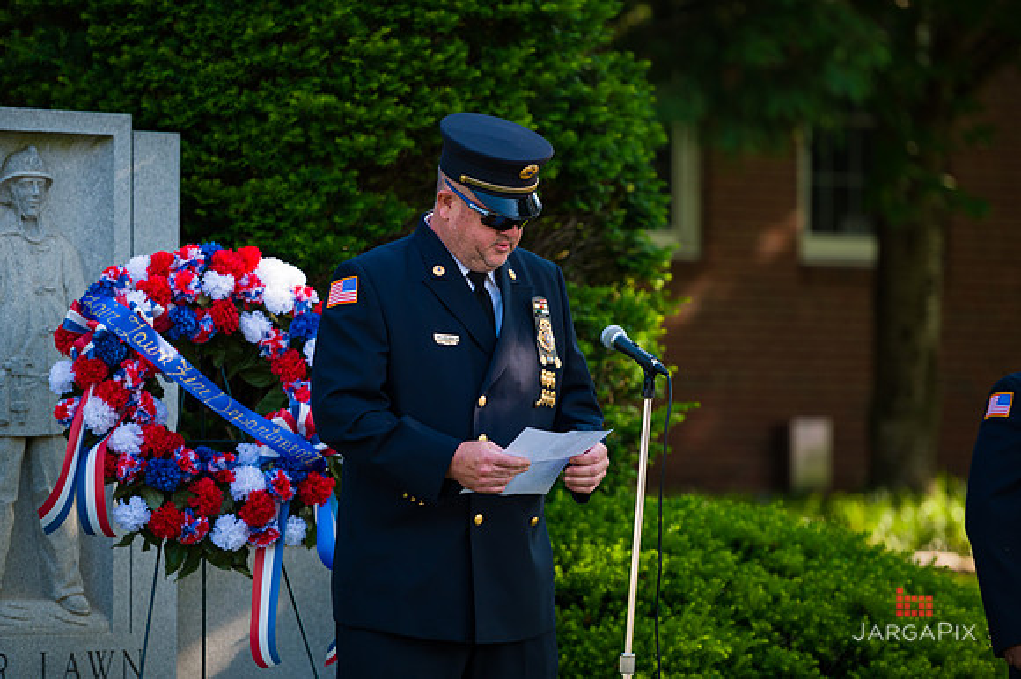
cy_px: 340
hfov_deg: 10.8
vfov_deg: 7.2
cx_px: 510
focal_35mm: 190
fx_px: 5385
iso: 200
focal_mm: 190
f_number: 3.2
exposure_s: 1/640
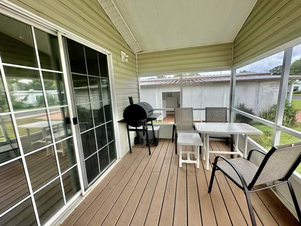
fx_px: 130
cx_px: 154
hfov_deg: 98.2
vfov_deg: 81.7
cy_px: 114
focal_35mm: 15
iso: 40
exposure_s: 1/450
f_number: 2.2
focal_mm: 2.22
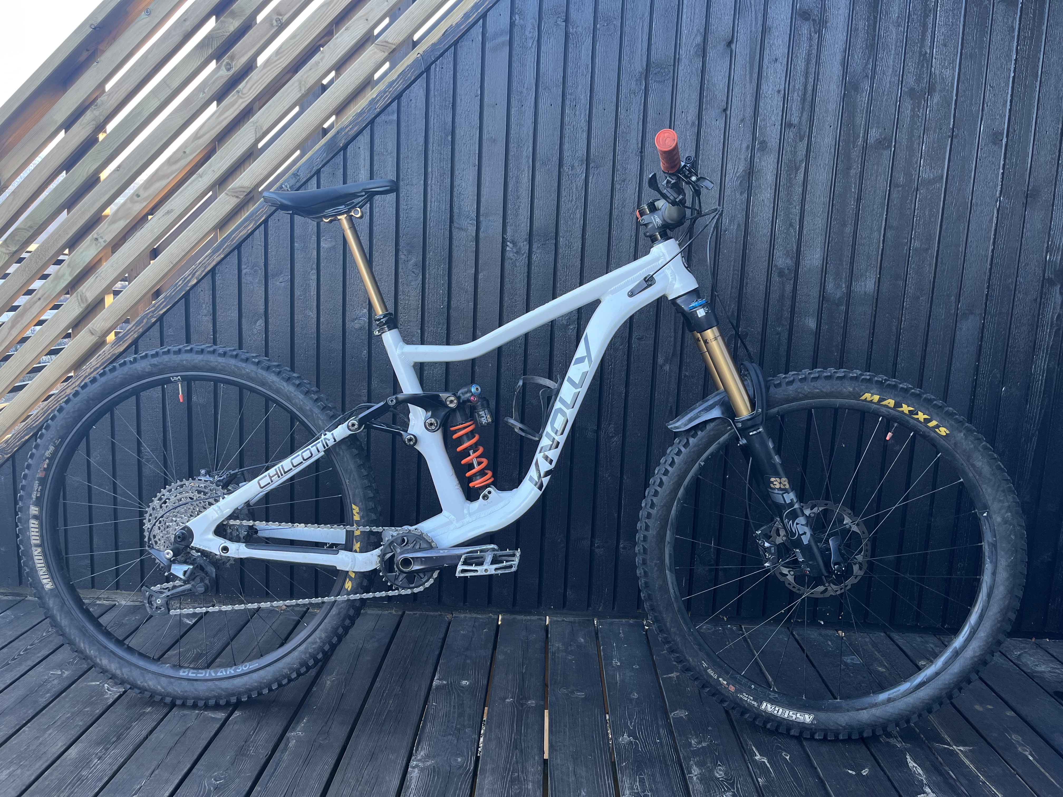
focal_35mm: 26
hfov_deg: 67.3
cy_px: 398
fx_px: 798
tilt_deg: -9.1
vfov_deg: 53.1
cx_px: 532
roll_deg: -2.8
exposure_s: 1/122
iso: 40
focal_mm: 5.1
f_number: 1.6
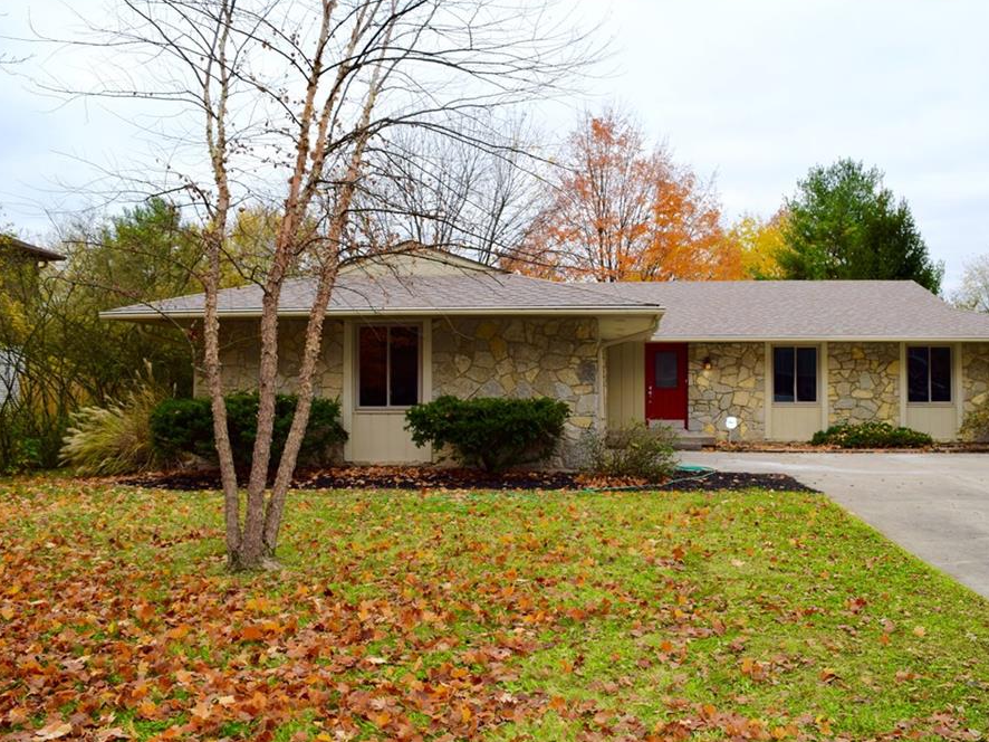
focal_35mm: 30
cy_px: 365
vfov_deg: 46.8
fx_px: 857
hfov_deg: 59.8
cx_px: 548
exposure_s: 1/160
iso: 100
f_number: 6.3
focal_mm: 18
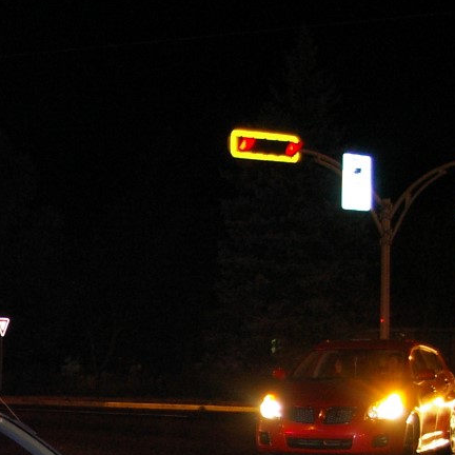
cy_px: 436
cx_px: -158
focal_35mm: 101
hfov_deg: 16.3
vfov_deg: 17.0
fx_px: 1496
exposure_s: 1/20
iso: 800
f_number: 4
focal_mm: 21
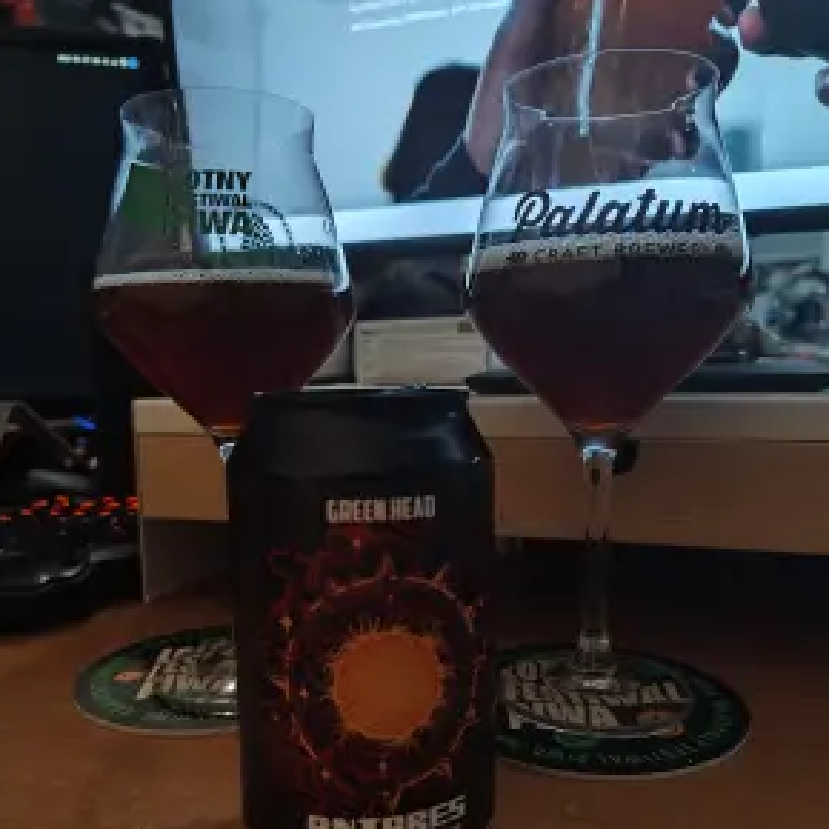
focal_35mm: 28
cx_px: 406
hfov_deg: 57.3
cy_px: 469
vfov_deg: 57.1
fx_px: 759
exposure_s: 1/15.2
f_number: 1.88
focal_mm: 5.56
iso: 272
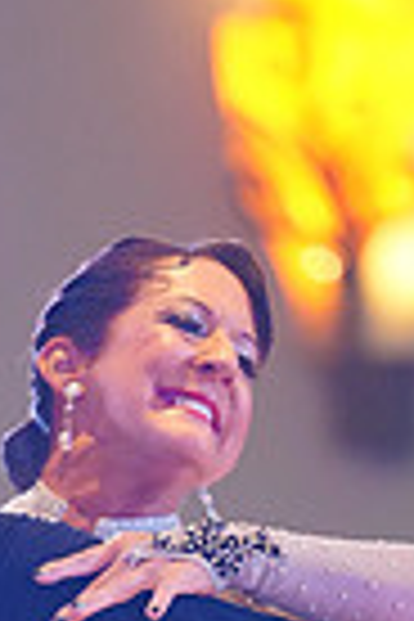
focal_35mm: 816
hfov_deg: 1.7
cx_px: -110
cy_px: 1116
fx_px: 14075
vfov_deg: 2.5
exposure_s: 1/320
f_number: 2.8
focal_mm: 194
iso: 5000
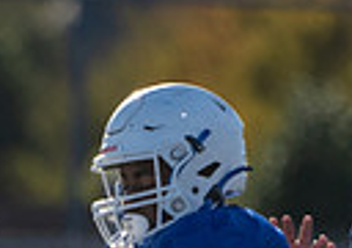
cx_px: -229
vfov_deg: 0.6
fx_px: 21978
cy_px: 530
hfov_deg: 0.9
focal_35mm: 2210
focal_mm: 400
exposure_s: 1/1250
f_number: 5.6
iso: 400
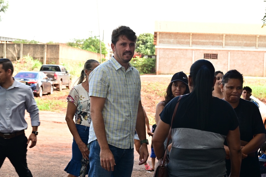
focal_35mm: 70
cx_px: 133
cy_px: 88
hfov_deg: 28.9
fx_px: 517
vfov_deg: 19.4
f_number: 8
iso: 320
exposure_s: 1/100
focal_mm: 70
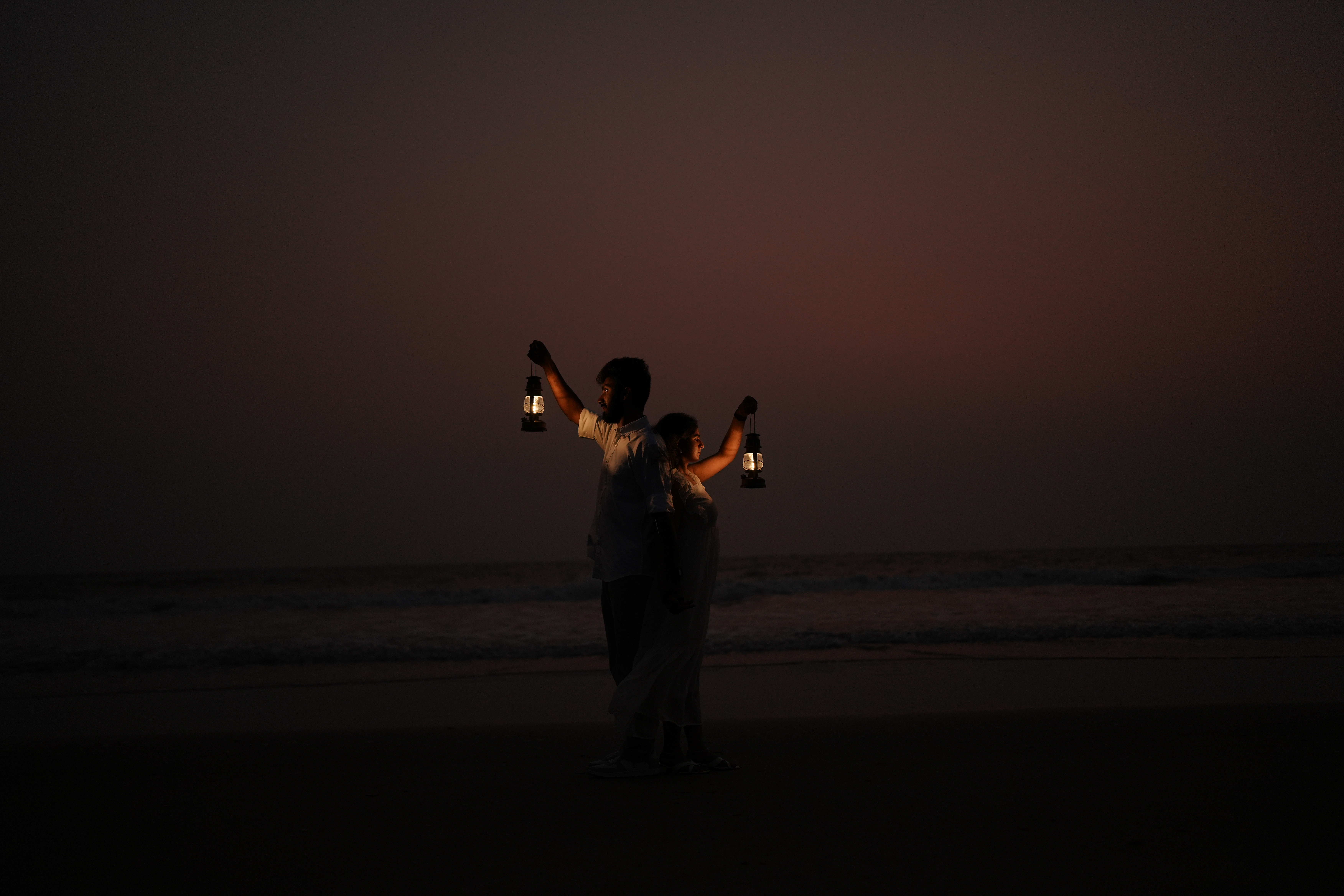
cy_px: 448
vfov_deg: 37.9
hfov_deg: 54.4
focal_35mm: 35
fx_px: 1307
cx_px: 672
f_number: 1.4
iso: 500
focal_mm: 35
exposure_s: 1/320
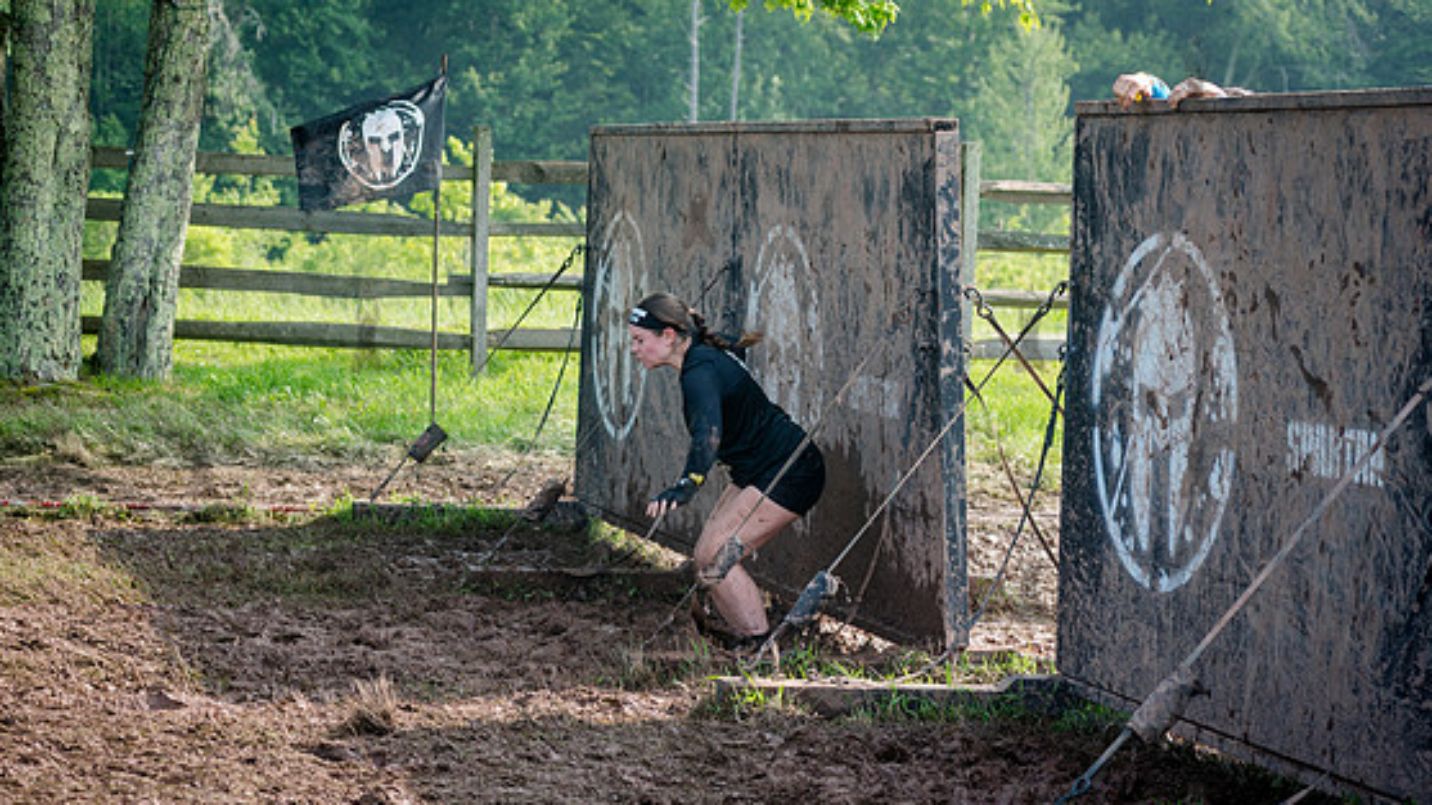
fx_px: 3417
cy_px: 451
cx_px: 697
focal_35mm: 90
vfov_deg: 13.4
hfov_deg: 23.7
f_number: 4.5
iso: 250
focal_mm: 80
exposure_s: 1/320
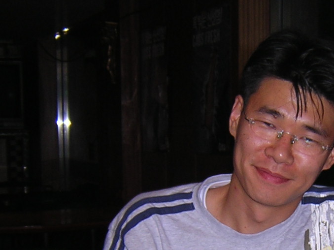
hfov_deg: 22.6
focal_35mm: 85
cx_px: 276
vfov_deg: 17.0
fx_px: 820
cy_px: 252
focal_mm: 4.7
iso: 100
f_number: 2.6
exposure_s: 1/60.1
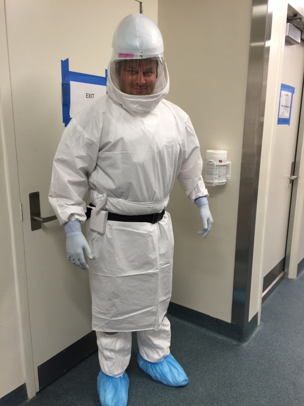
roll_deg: +0.3
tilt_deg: -12.0
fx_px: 340
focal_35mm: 29
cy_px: 203
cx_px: 152
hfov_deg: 48.2
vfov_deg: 61.7
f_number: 2.2
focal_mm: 4.15
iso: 50
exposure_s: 1/30
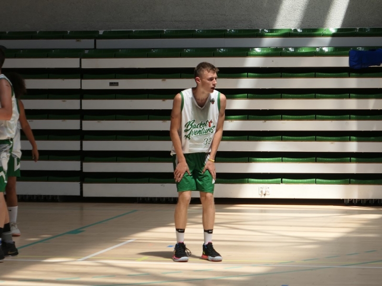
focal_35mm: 156
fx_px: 1722
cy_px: 143
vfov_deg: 9.5
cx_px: 191
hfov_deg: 12.7
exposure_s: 1/640
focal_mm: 26.4
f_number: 2.8
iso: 125
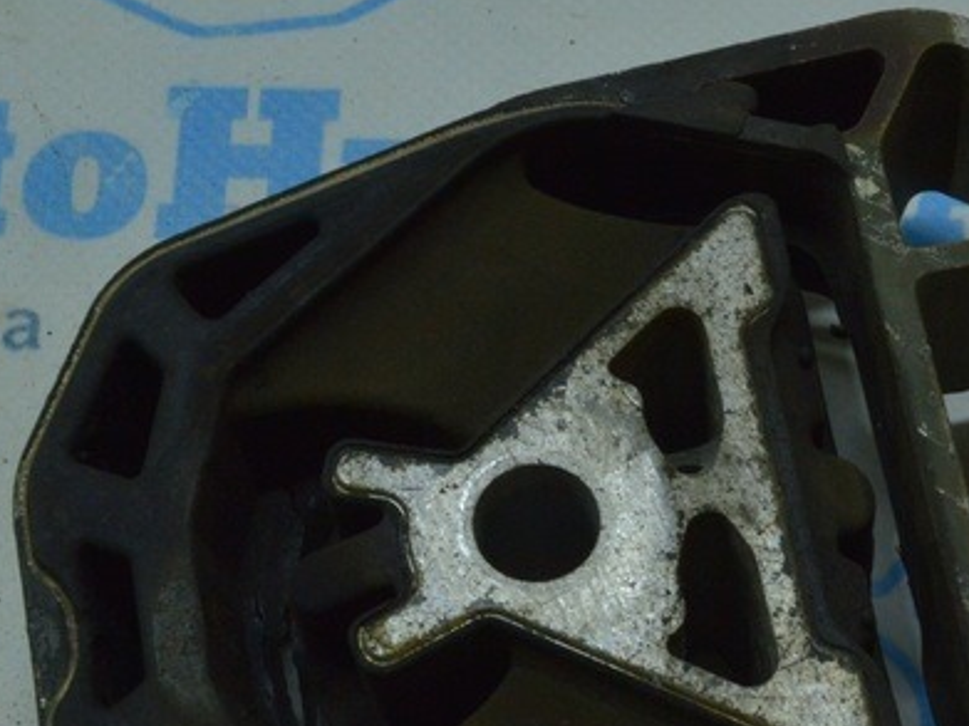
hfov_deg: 24.1
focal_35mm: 79
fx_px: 2218
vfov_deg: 18.3
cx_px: 833
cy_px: 636
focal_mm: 21
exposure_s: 1/40
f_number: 16
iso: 800
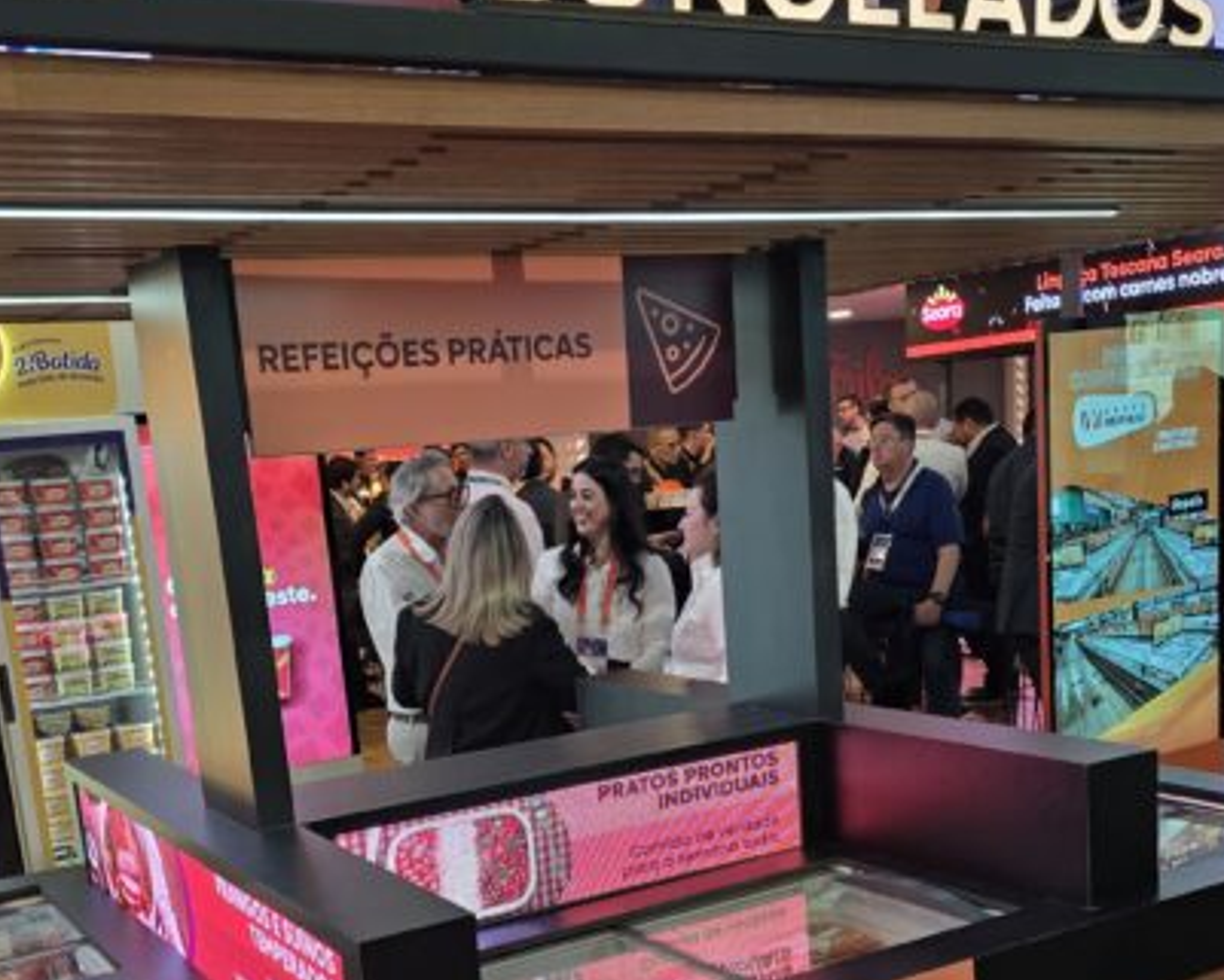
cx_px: 549
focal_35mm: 43
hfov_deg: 42.8
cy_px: 760
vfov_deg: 34.0
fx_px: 1558
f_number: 1.7
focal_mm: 6.25
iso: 160
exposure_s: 1/120
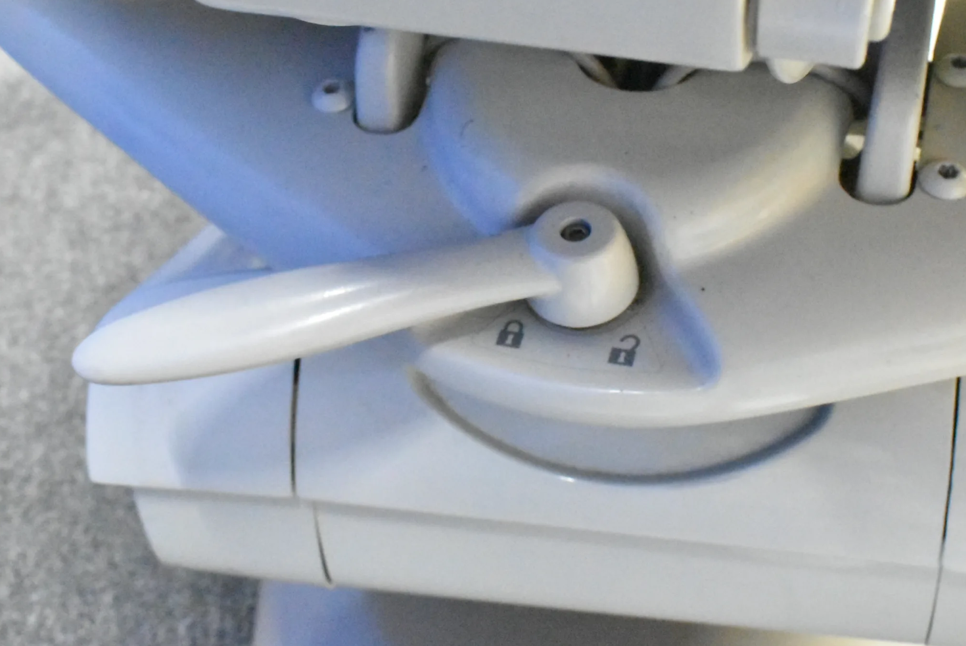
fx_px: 1279
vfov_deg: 28.3
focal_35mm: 48
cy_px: 282
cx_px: 555
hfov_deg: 41.3
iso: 22800
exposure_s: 1/40
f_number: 8
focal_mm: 25
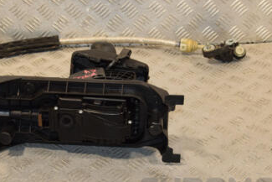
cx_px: 126
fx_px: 627
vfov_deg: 16.5
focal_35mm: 83
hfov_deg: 24.5
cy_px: 79
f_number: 7.1
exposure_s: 1/200
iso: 800
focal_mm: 30
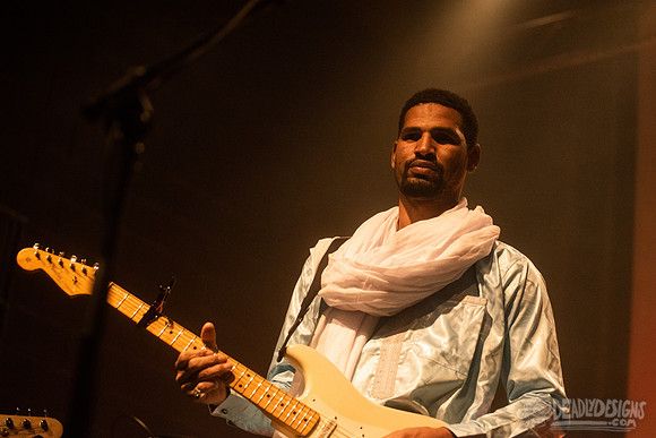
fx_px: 1458
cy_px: 219
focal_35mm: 80
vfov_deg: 17.1
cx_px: 328
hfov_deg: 25.4
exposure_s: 1/200
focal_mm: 80
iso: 2500
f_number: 3.2
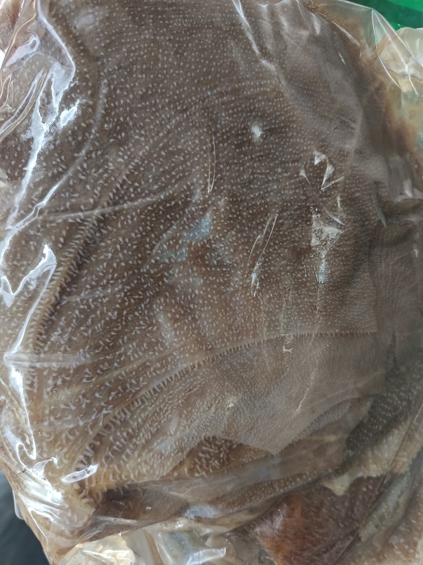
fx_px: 375
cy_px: 282
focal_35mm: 23
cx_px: 212
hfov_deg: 58.9
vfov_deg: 73.9
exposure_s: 1/33.3
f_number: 1.88
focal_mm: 5.59
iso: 2716
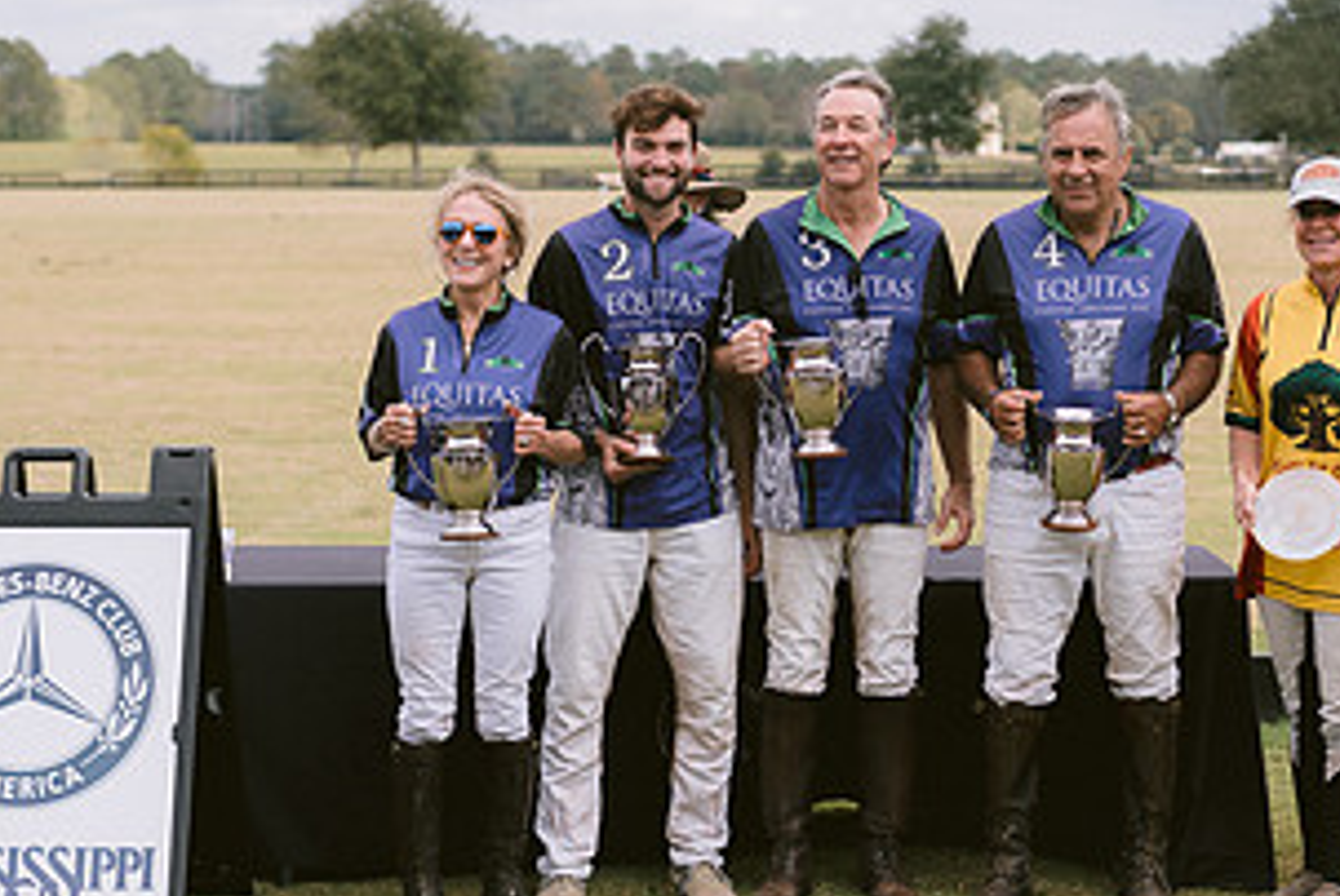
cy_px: 499
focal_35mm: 96
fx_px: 3577
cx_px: 914
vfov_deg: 14.3
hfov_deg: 21.1
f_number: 2.8
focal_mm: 50
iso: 200
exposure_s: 1/5000
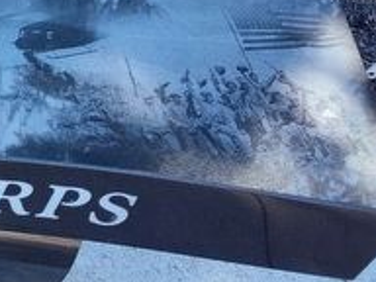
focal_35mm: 96
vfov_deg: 15.1
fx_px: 1043
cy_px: -18
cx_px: -251
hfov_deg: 17.5
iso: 100
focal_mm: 5.56
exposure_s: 1/271
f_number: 1.8
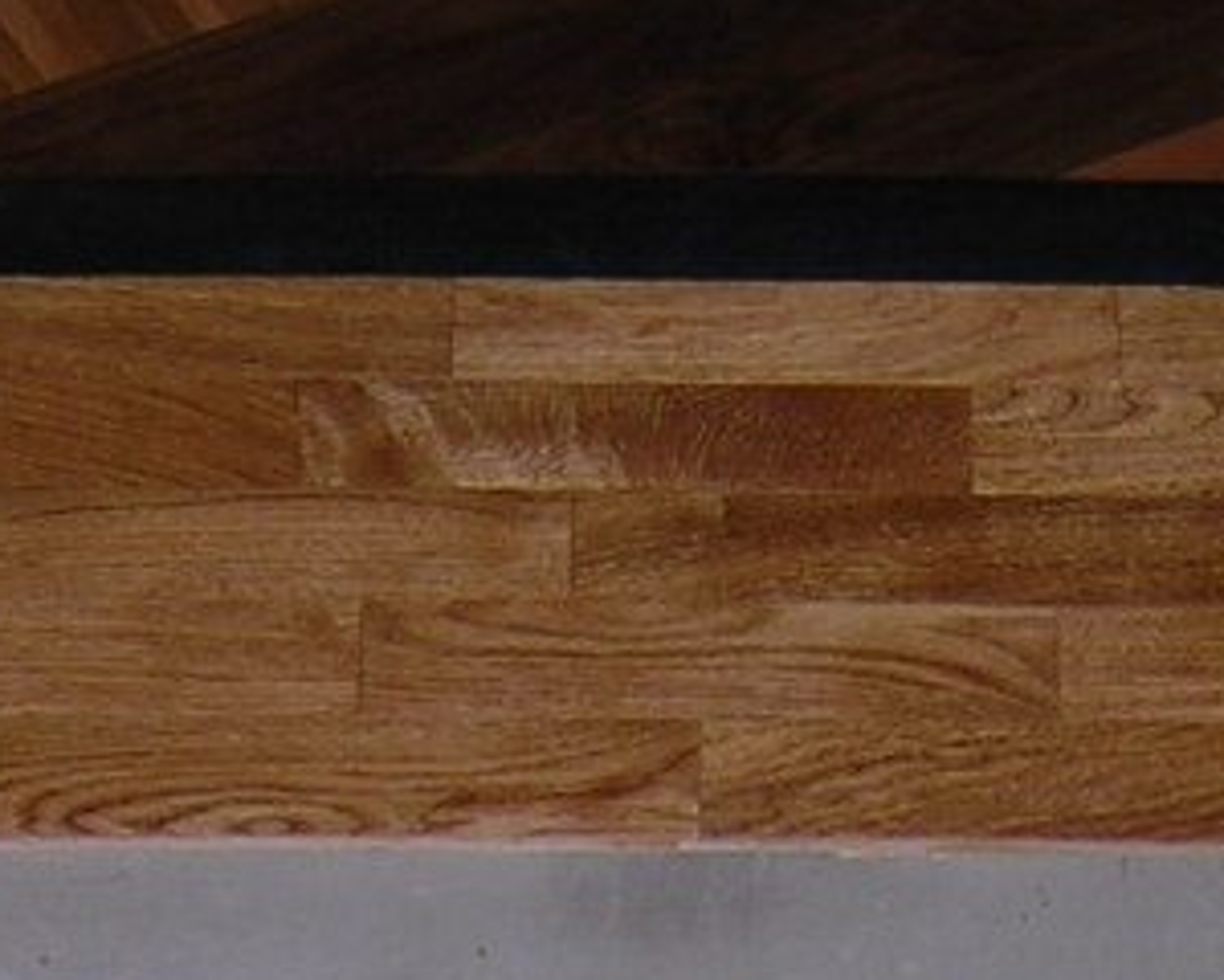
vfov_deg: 12.3
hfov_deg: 16.0
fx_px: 4347
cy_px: 1425
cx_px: 730
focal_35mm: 120
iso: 100
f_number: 2.6
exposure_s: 1/60.1
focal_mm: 4.7
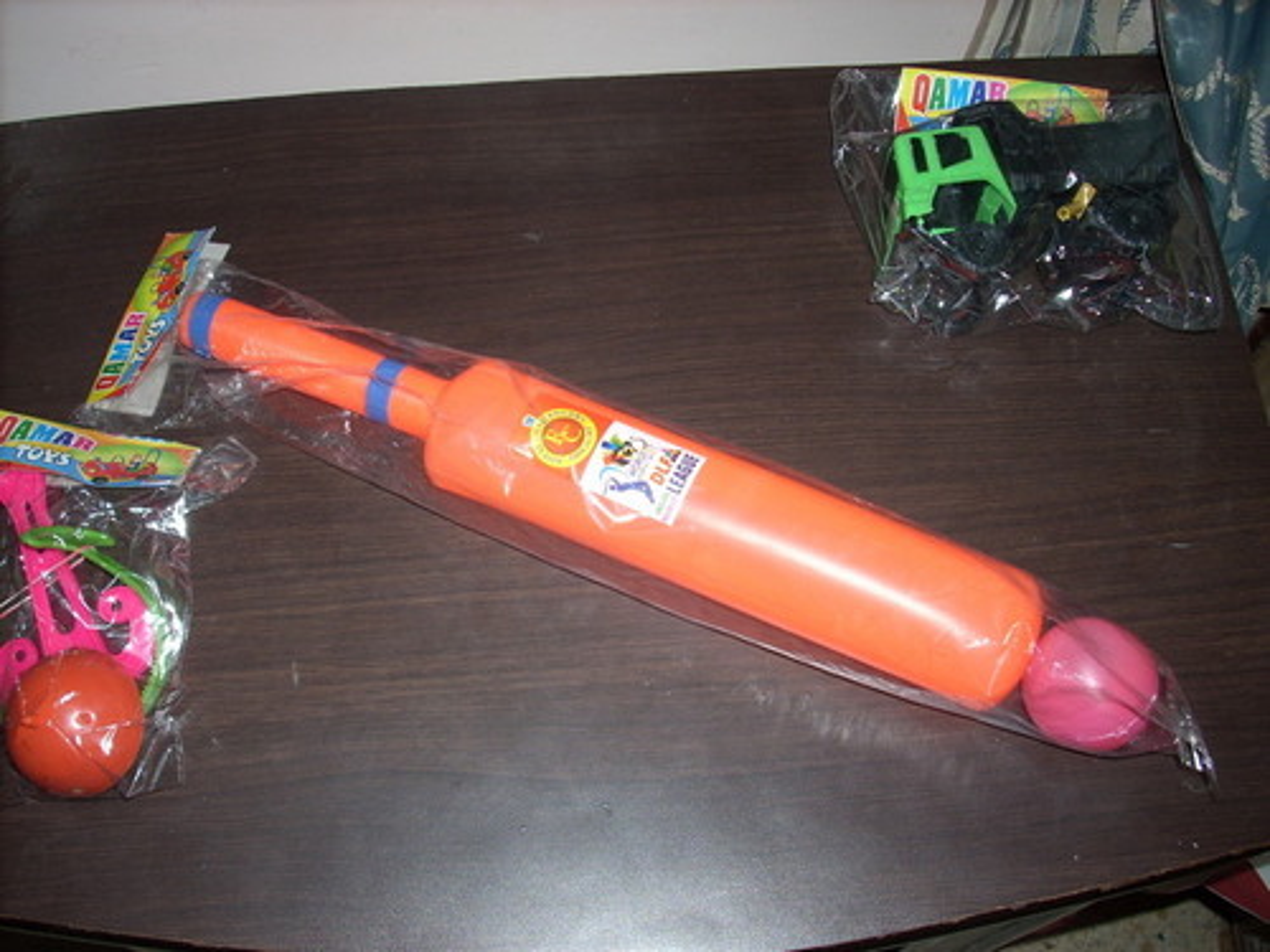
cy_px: 476
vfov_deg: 38.7
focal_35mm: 37
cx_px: 635
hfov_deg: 50.1
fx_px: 1357
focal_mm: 6.2
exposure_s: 1/60
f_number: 2.8
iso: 64
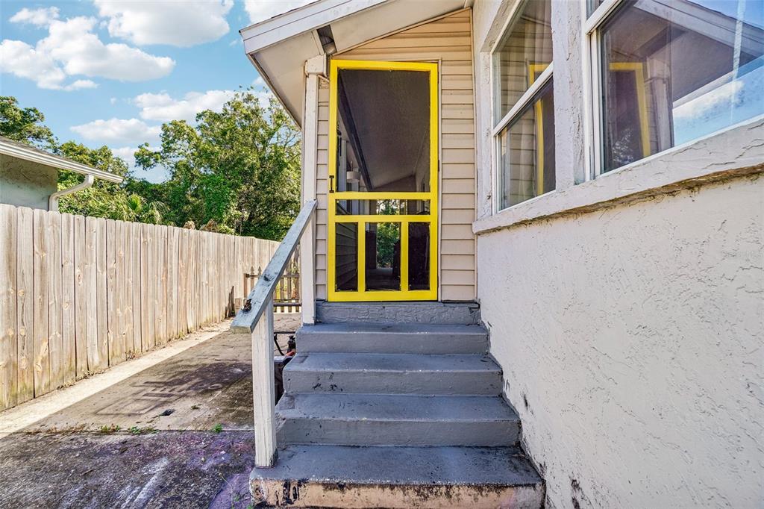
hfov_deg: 100.4
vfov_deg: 77.3
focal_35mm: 15
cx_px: 382
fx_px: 318
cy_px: 254
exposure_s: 1/45
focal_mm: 10
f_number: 8
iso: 100
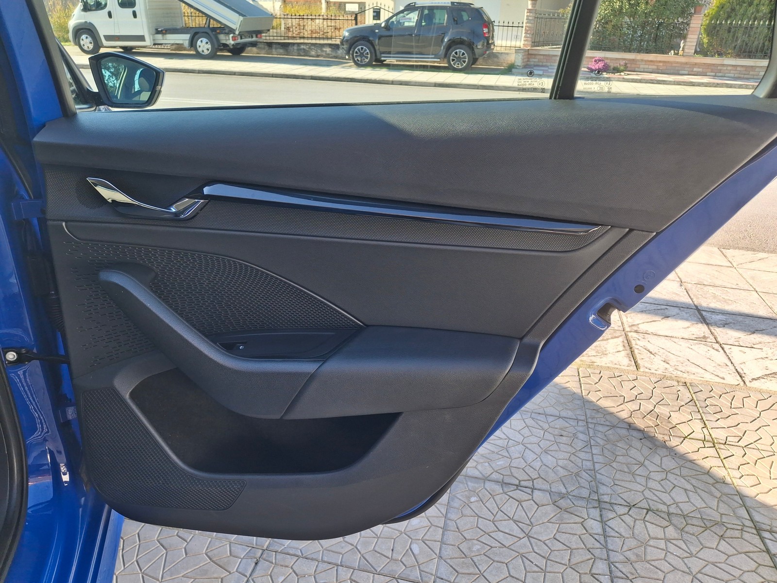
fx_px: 561
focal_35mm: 25
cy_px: 292
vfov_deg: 54.9
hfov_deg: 69.4
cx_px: 388
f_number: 1.8
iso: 32
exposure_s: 1/347
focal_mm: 4.69
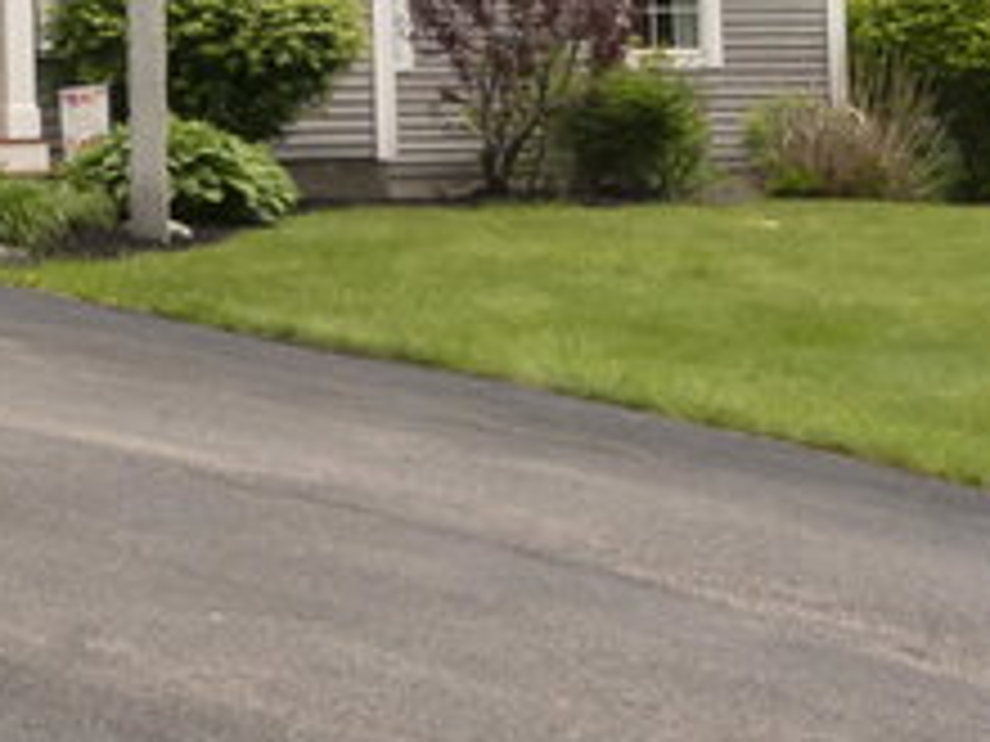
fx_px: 3604
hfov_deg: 14.3
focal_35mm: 126
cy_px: -144
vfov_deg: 11.5
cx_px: -608
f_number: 7.1
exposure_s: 1/800
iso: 320
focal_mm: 25
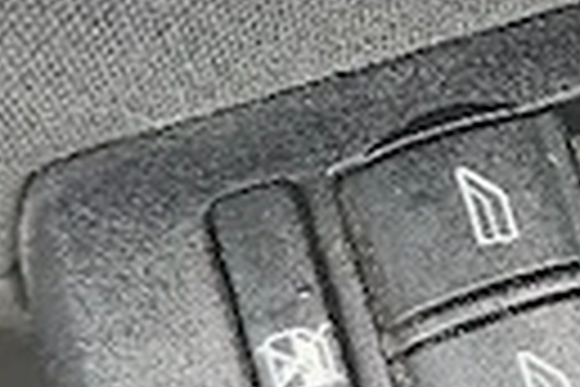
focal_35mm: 111
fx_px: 1788
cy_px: 104
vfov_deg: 12.3
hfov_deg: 17.2
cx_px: 778
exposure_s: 1/100
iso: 125
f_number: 1.65
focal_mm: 6.14
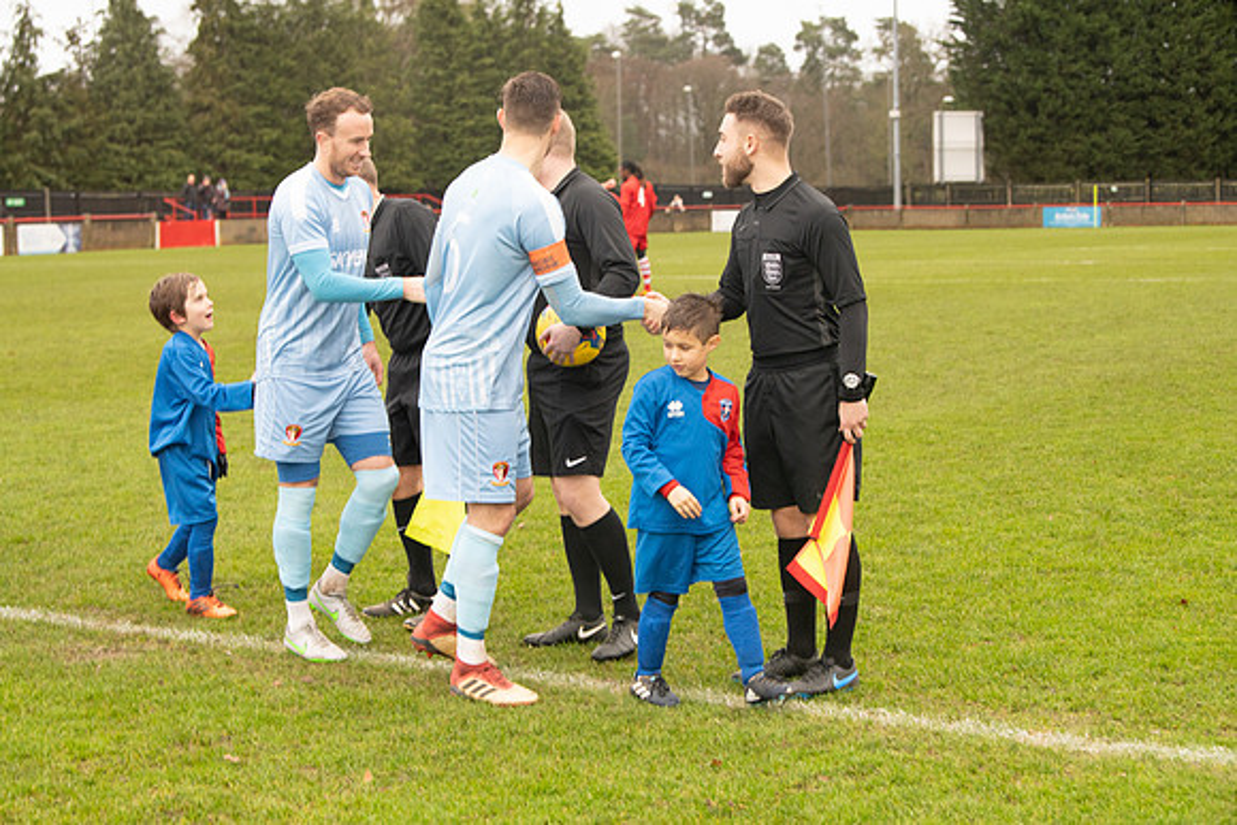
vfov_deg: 19.5
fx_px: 2406
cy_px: 412
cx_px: 618
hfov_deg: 28.8
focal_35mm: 70
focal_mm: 70
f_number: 5
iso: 2000
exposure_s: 1/250
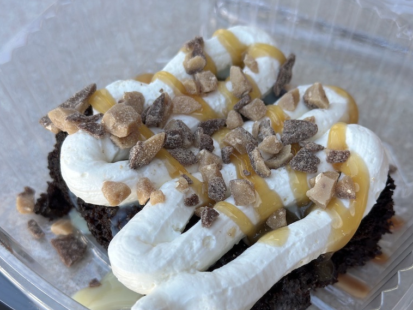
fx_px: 680
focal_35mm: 57
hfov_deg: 33.8
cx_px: 214
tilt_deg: -57.1
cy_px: 178
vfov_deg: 25.6
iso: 80
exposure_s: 1/535
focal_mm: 6.86
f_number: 1.78
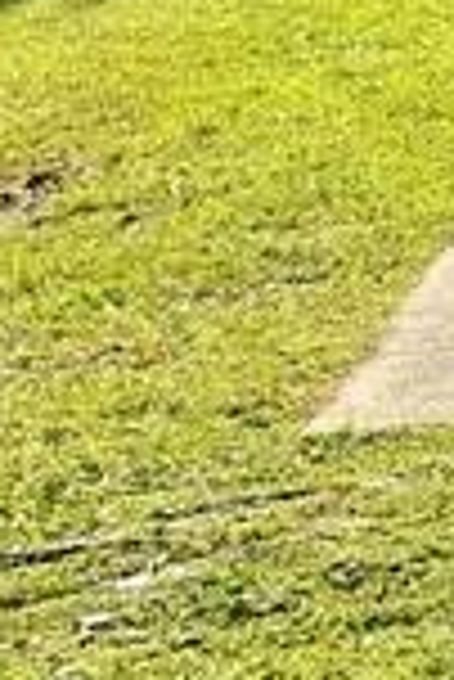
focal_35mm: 169
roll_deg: +0.3
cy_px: -648
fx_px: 3189
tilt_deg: +3.0
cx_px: 2185
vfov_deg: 11.1
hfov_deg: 5.9
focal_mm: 6.76
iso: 80
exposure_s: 1/1597
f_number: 1.78
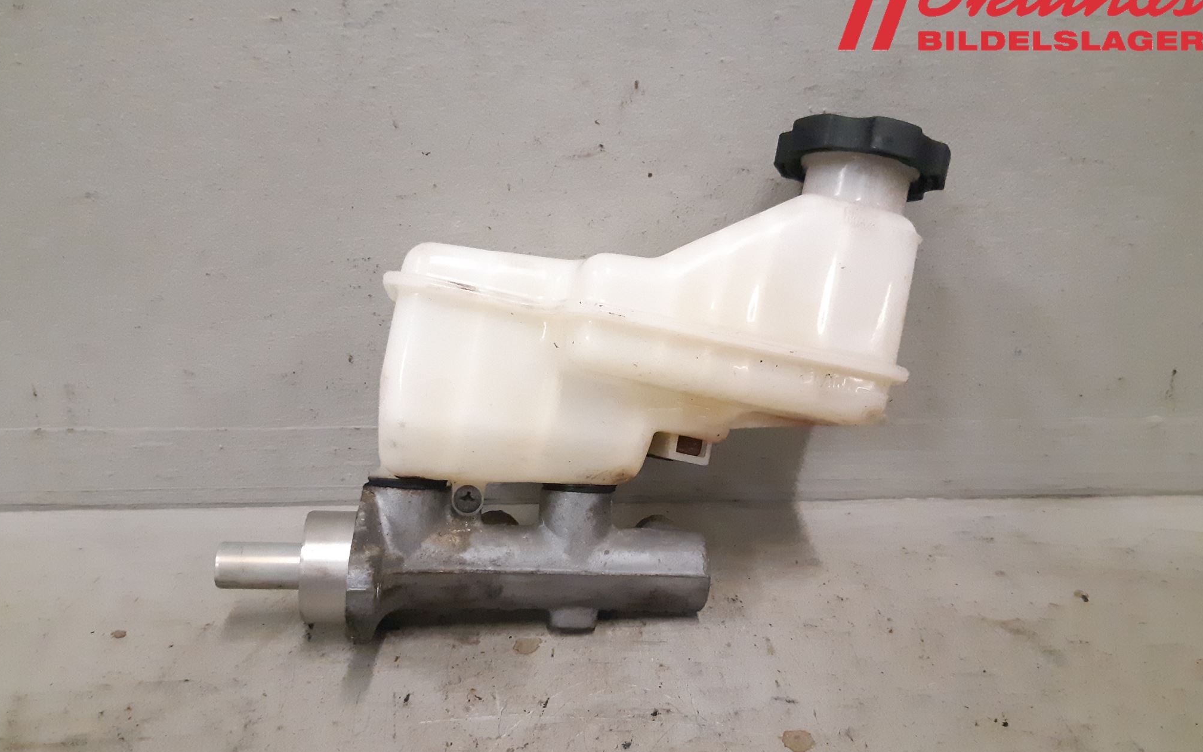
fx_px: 918
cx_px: 593
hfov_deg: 66.5
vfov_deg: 44.5
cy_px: 408
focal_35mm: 28
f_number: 1.7
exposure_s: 1/271
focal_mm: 3.93
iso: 800
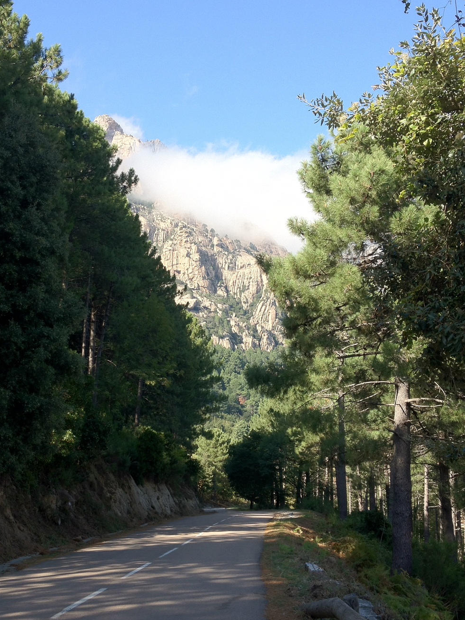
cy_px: 309
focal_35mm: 43
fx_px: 770
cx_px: 189
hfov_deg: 33.5
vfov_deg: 43.8
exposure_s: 1/569
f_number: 2.4
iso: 64
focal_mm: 4.28
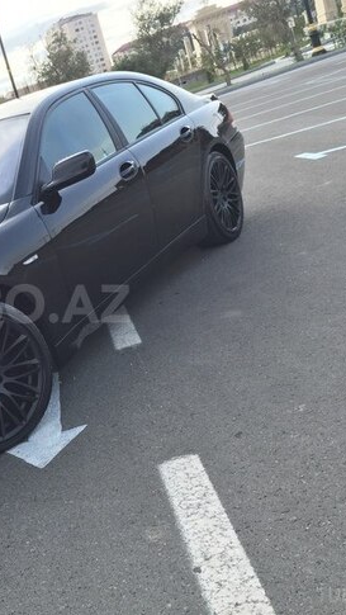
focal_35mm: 43
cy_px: 304
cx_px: 0
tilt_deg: -11.6
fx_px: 701
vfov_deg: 47.3
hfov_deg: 26.3
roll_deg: +19.3
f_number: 2.2
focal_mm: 4.15
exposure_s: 1/628
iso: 32
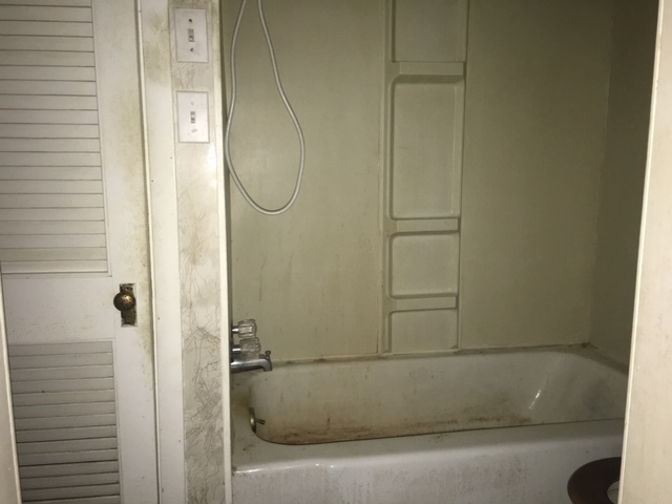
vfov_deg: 48.2
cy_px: 252
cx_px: 336
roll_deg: -0.3
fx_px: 563
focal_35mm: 29
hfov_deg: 61.7
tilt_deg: -7.9
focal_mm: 4.15
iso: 125
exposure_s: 1/16
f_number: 2.2
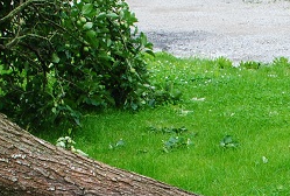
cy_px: 264
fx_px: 930
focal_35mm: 115
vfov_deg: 11.7
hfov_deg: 17.5
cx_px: 256
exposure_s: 1/100
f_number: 9
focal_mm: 22
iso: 200
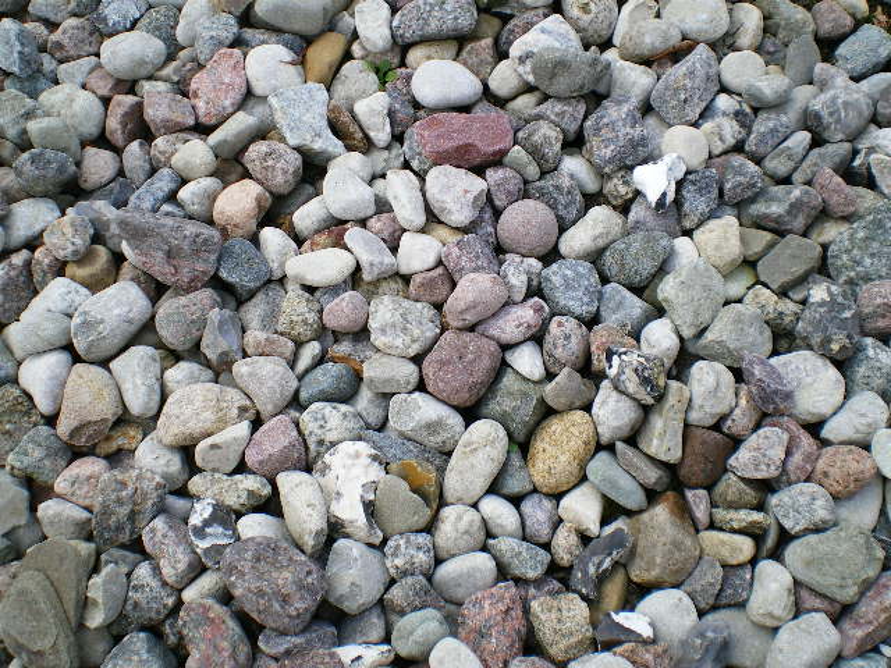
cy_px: 334
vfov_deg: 37.7
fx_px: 978
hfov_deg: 49.0
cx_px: 446
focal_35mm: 38
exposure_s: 1/200
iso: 64
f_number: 4.6
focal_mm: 6.3
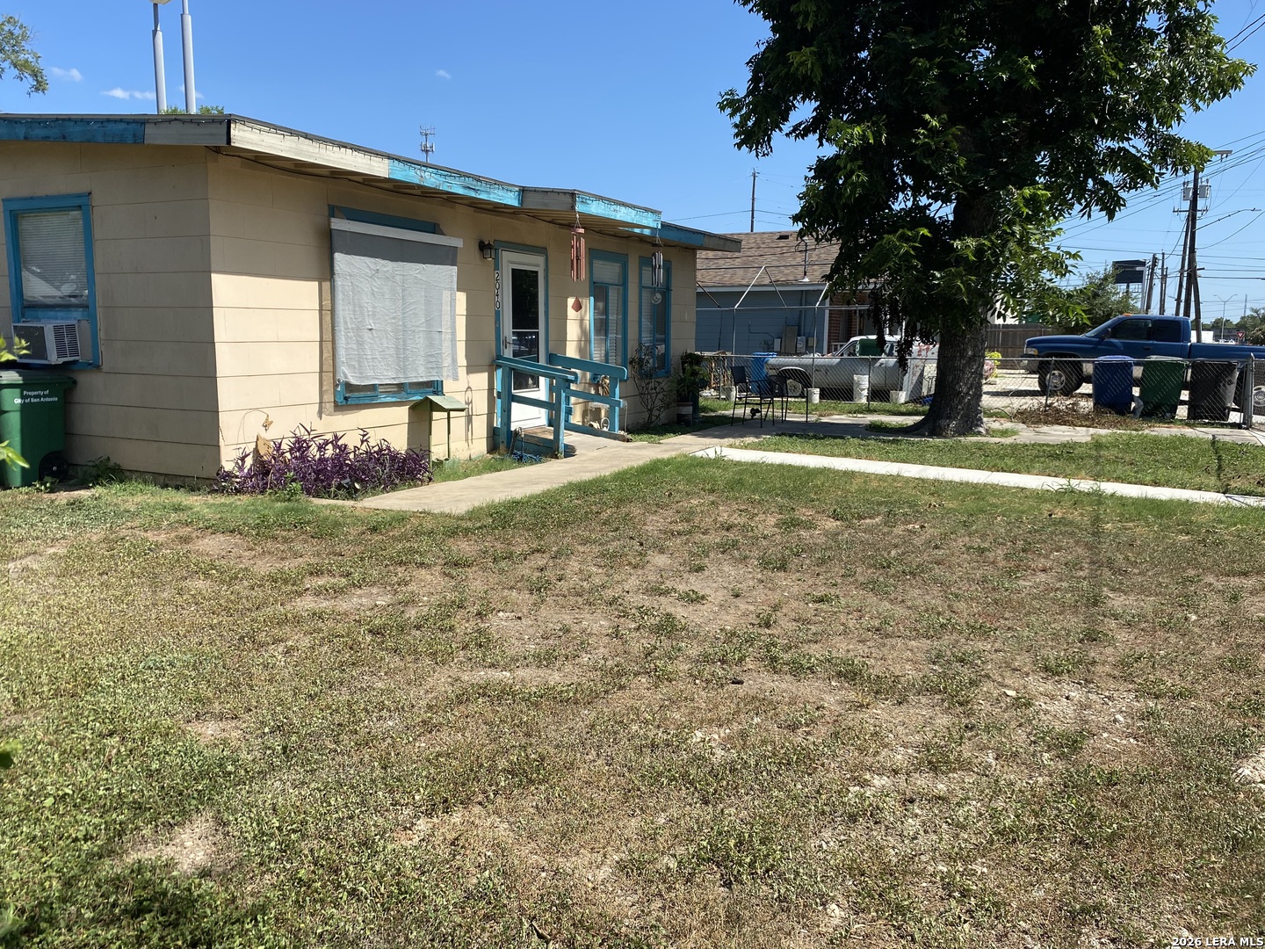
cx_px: 632
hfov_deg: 67.3
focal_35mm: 26
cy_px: 474
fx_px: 950
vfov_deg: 53.1
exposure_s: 1/2410
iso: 32
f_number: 1.8
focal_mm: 4.25
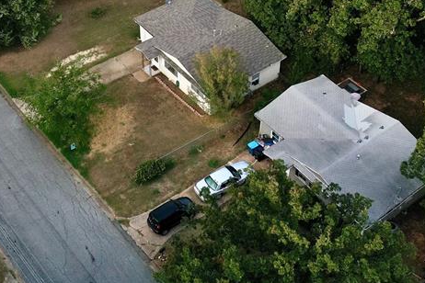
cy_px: 32
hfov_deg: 32.4
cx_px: 195
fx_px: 732
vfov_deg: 21.5
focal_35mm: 62
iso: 400
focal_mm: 10.26
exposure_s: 1/80
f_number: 3.2
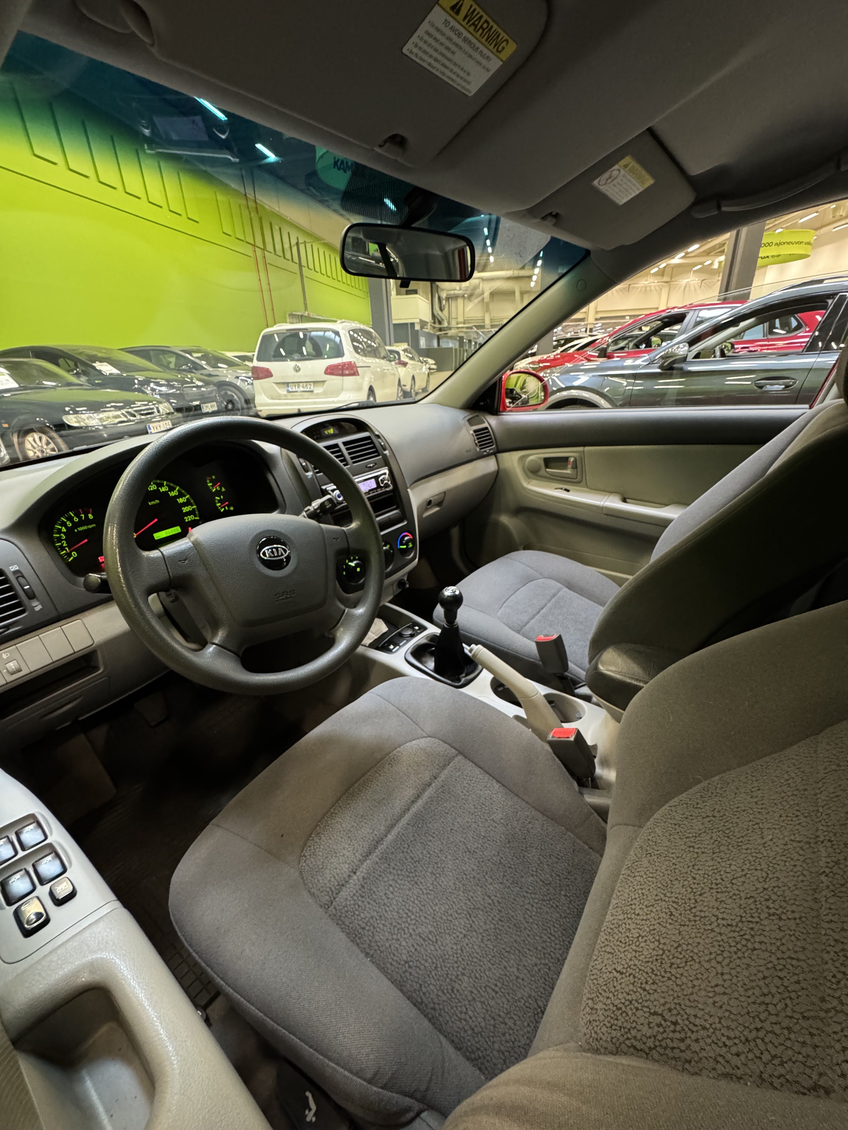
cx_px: 424
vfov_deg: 102.1
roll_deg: +1.5
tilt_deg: -24.3
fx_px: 457
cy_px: 565
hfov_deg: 85.7
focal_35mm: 14
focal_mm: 2.22
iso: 800
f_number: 2.2
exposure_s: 1/50
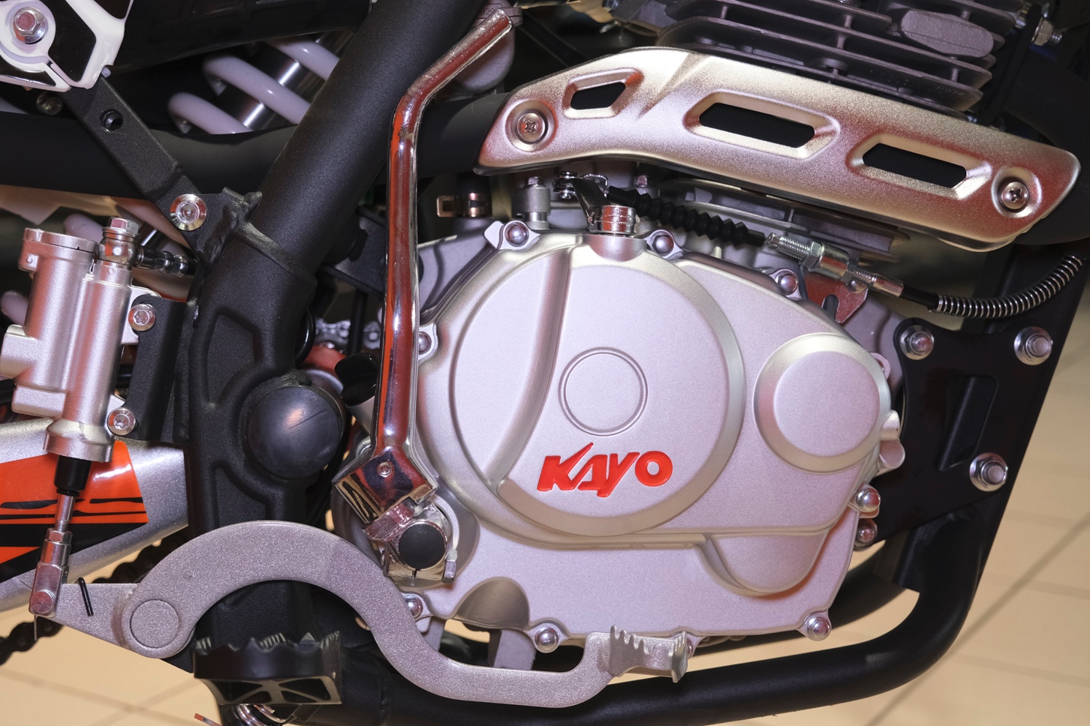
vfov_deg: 25.1
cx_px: 492
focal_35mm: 54
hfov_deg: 36.8
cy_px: 363
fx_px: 1635
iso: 1600
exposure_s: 1/160
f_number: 4
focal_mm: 32.5
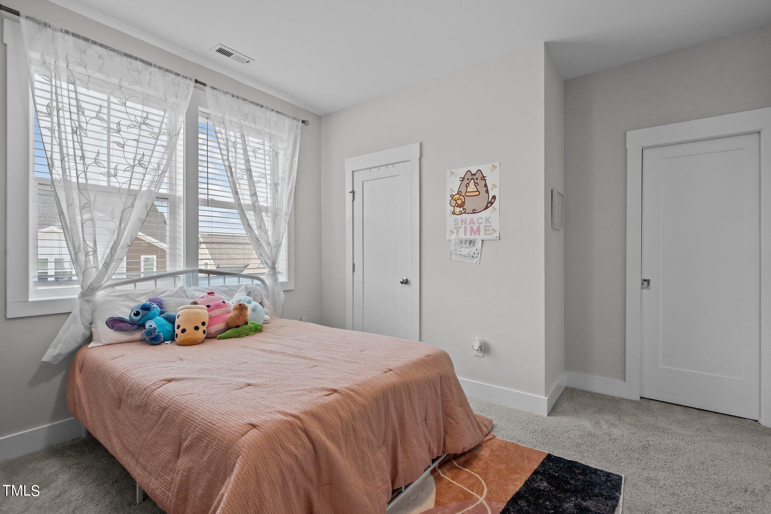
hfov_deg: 96.7
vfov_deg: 73.7
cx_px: 386
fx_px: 343
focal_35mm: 16
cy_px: 257
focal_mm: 16
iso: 400
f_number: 8
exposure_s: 1/8
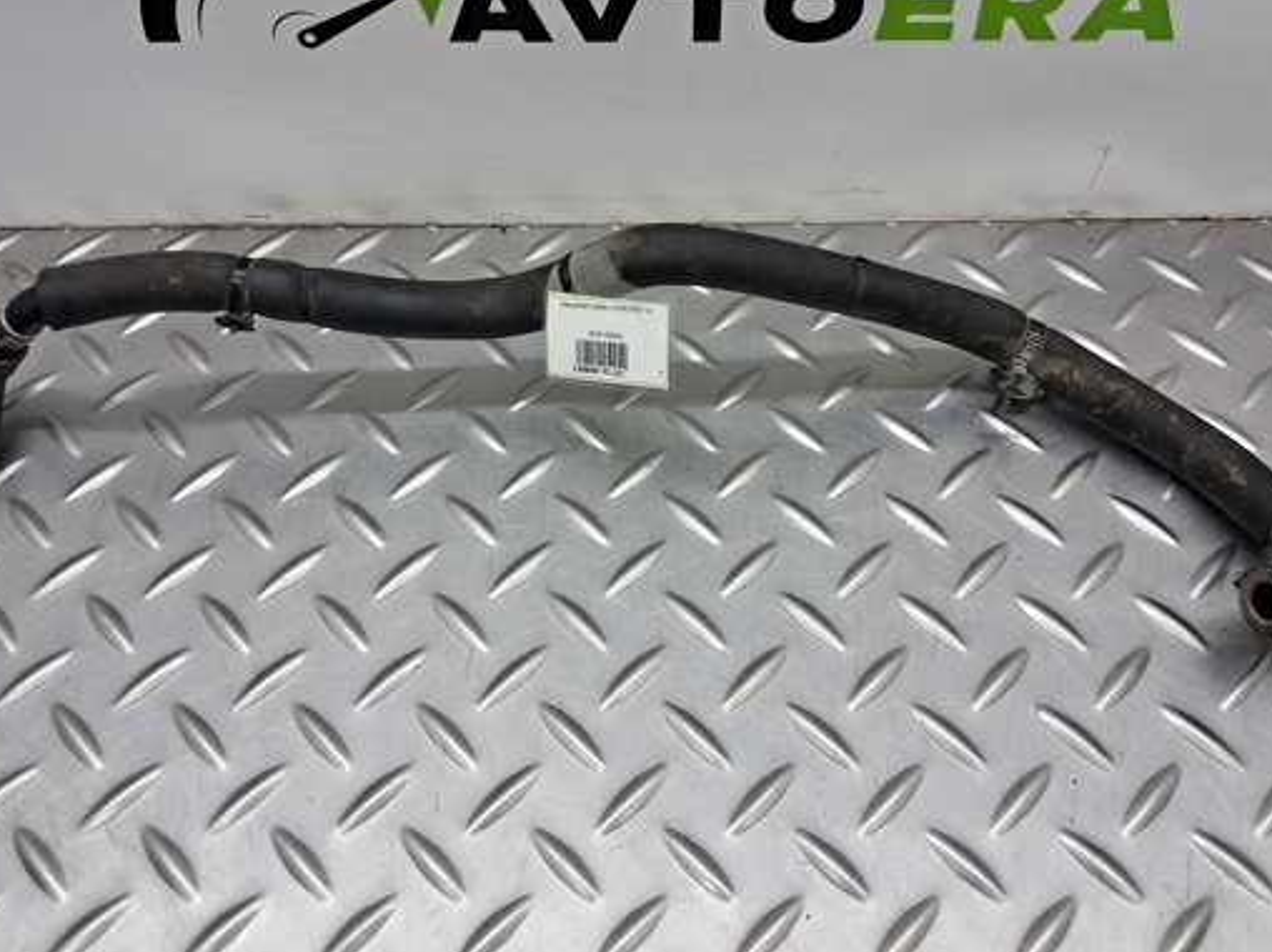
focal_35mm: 34
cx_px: 646
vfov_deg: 41.5
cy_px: 370
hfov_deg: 54.0
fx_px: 1248
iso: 100
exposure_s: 1/50
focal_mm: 4
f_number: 1.8
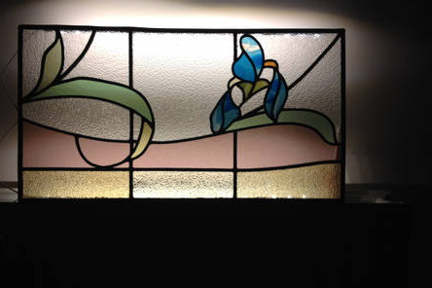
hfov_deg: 47.4
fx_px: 492
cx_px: 207
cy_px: 145
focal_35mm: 41
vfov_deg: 32.6
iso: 50
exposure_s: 1/30
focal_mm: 4.28
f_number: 2.4
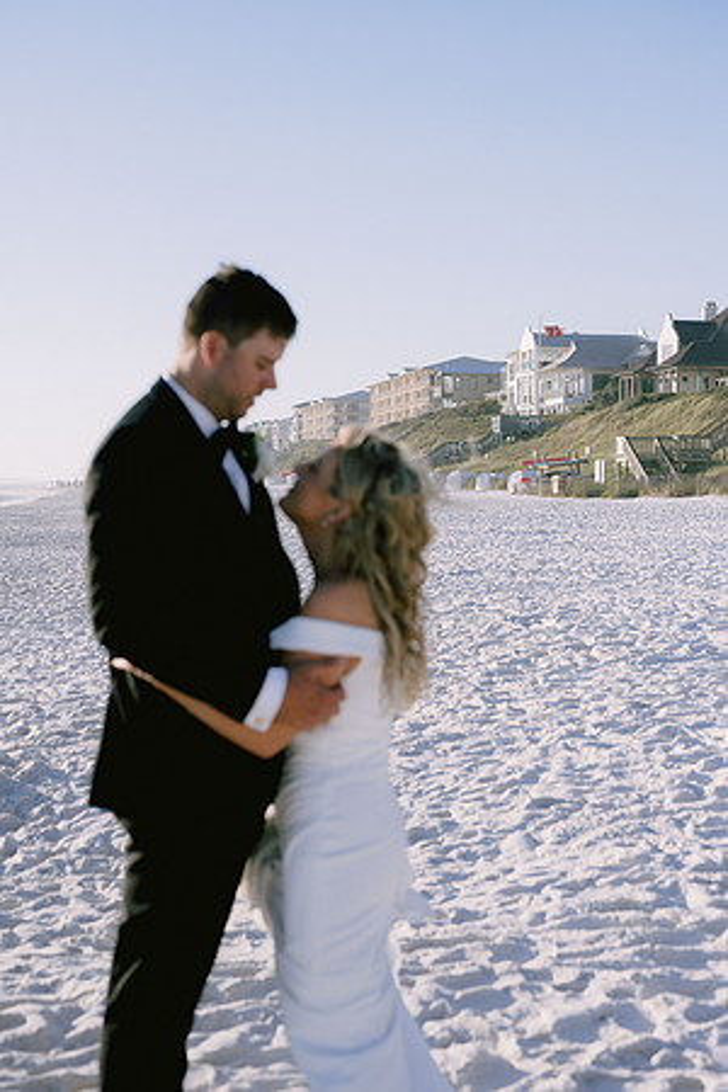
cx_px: 364
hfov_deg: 27.0
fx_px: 1517
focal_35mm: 50
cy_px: 546
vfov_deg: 39.6
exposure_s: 1/2000
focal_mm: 50
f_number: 3.5
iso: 200
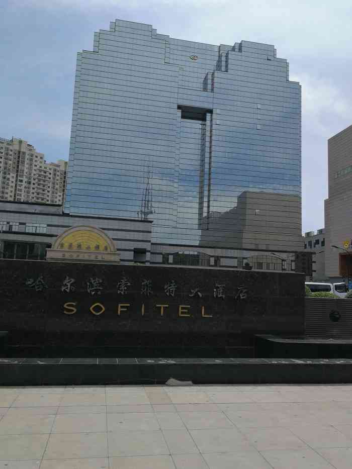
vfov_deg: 65.3
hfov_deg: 51.4
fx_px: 366
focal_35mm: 27
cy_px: 234
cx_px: 176
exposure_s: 1/2000
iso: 50
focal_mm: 3.95
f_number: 2.2
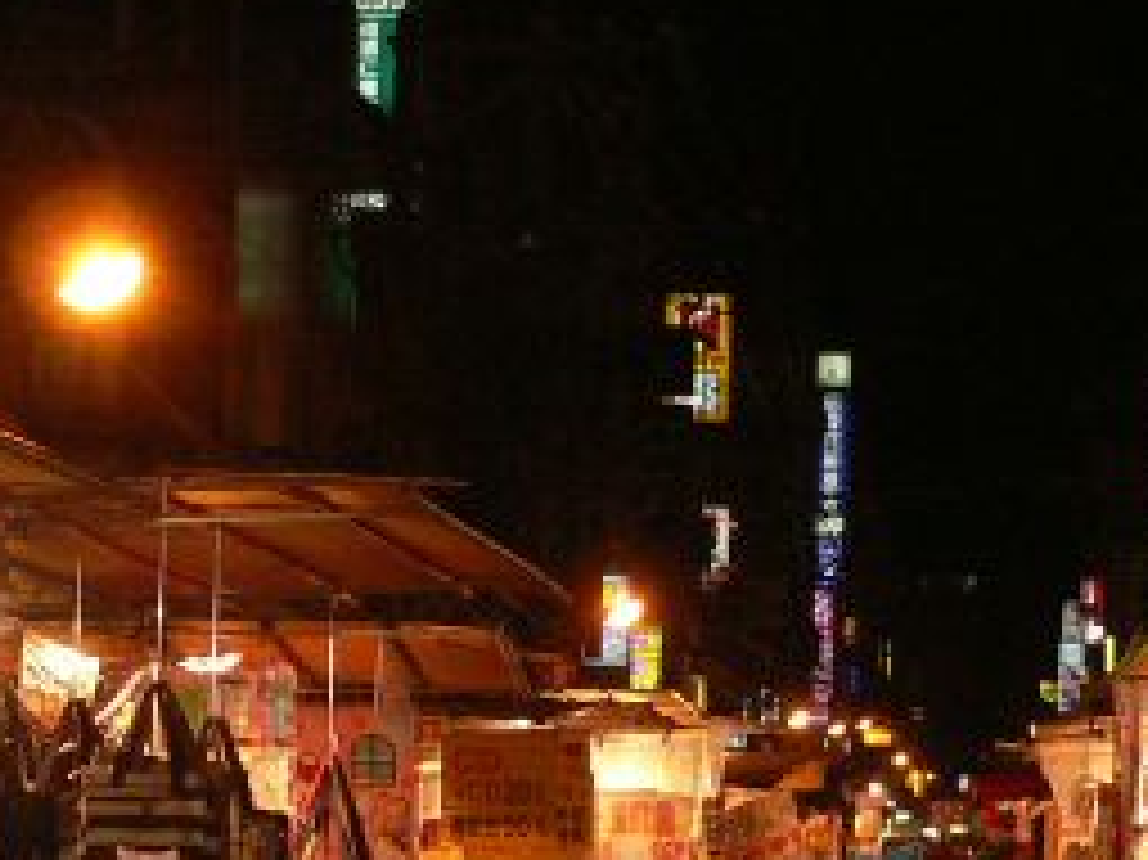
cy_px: 711
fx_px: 3646
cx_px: 531
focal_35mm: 110
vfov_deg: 13.4
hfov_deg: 17.9
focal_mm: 5.8
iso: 200
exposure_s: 1/60
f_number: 2.8
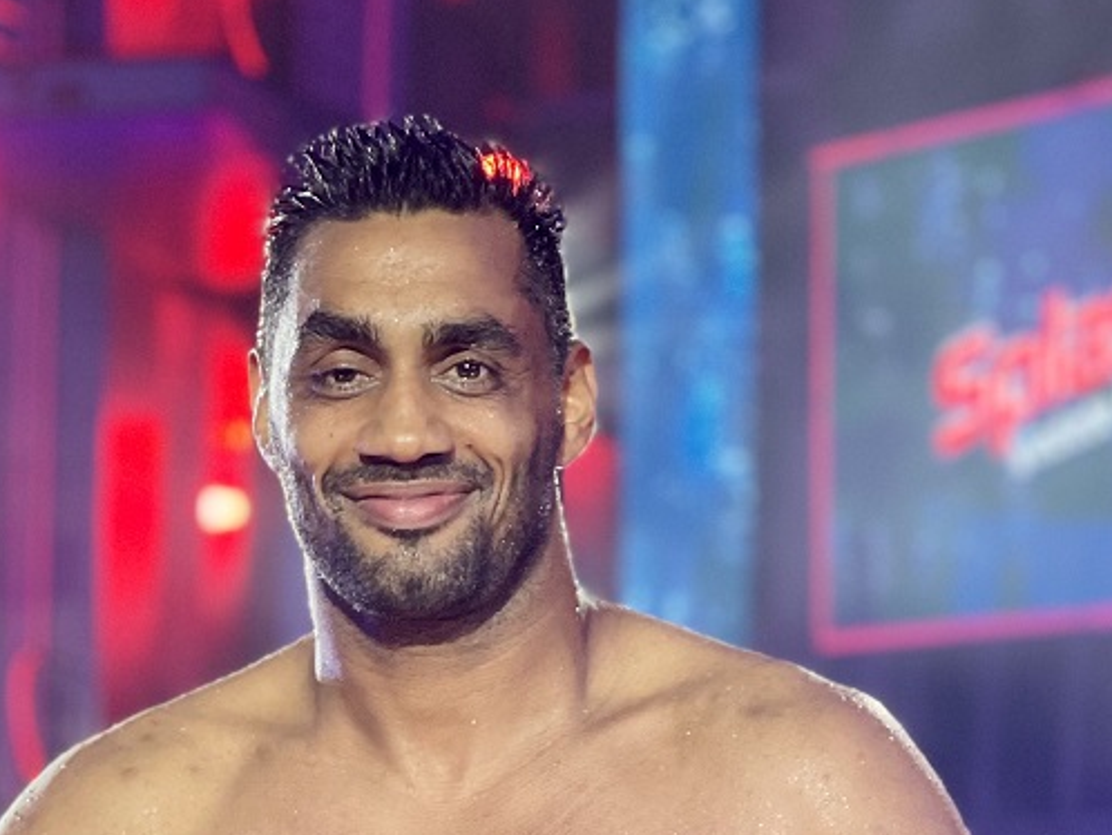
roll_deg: -0.4
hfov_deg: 13.6
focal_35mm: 145
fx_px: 4660
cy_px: 1091
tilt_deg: -0.8
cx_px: 546
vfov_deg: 10.0
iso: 200
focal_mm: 7.5
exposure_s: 1/120
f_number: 2.2
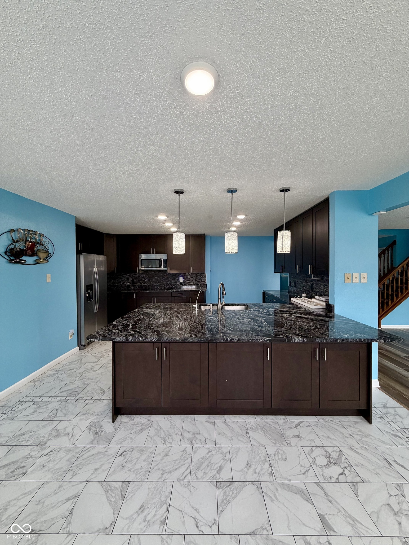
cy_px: 272
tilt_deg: -1.1
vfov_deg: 102.1
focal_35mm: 14
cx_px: 204
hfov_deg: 85.7
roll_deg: -0.1
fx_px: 221
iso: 200
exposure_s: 1/120
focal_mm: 2.22
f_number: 2.2
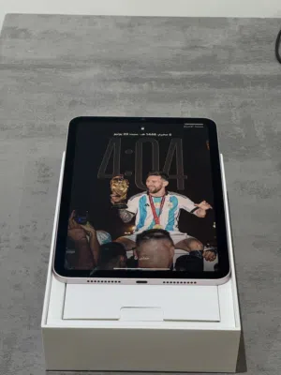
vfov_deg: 25.3
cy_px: 188
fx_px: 833
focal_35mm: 77
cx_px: 140
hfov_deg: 19.1
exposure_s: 1/50
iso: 640
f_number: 2.8
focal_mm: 9
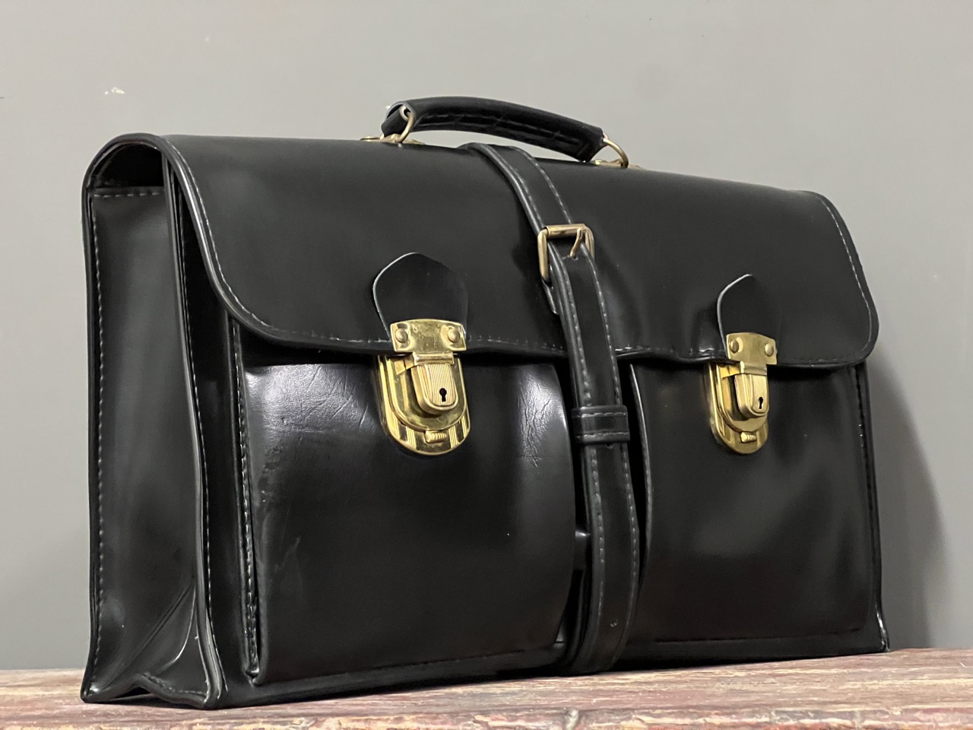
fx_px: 2164
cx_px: 486
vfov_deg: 19.1
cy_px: 365
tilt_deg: +6.6
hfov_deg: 25.3
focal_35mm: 77
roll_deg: +1.9
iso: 1250
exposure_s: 1/20
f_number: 2.8
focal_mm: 9
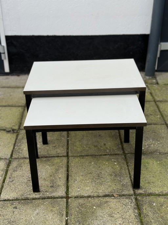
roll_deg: +0.6
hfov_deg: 30.3
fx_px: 311
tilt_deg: -29.4
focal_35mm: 48
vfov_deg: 39.7
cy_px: 112
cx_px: 84
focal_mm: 6.86
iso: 64
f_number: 1.78
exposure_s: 1/792
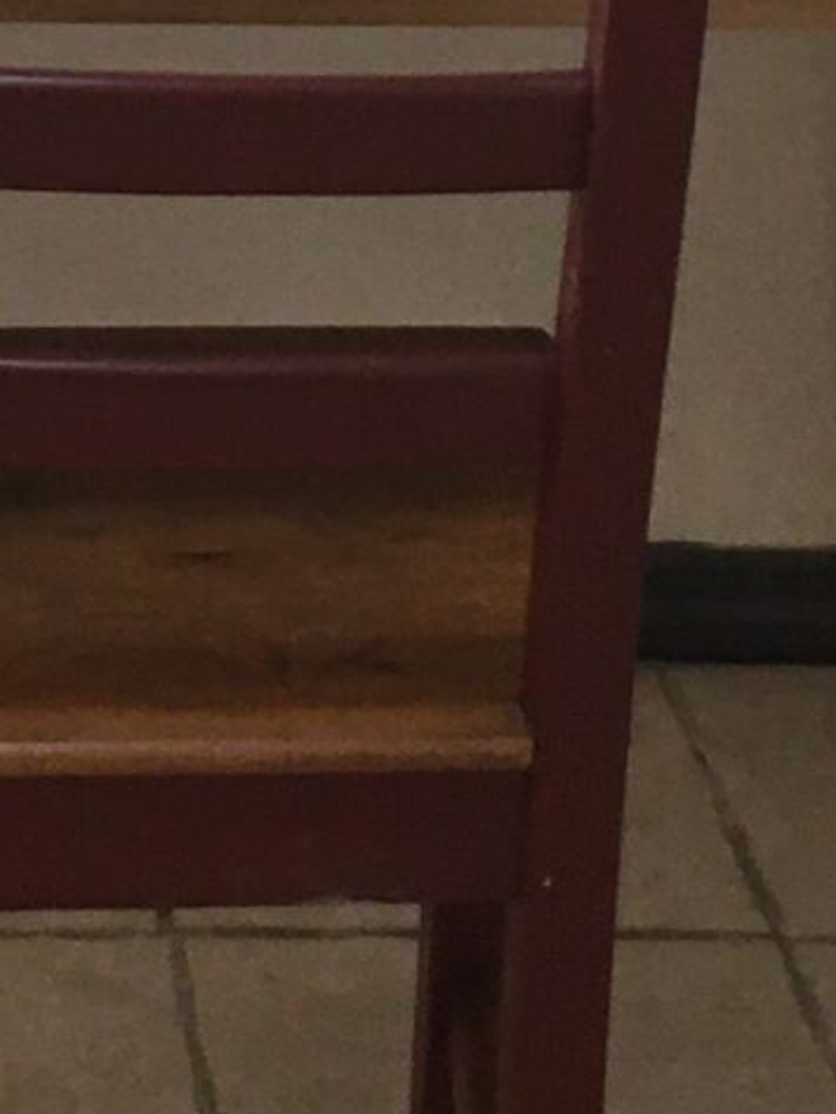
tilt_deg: -15.2
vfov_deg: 12.1
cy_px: -509
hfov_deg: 9.4
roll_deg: -1.7
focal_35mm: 157
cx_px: 38
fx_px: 5053
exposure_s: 1/30
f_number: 2.2
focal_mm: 4.15
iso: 40
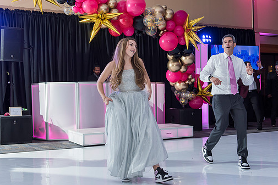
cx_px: 149
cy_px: 96
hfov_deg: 41.9
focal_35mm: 47
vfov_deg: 28.7
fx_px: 363
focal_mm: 40
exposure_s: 1/100
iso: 1000
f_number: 4.5
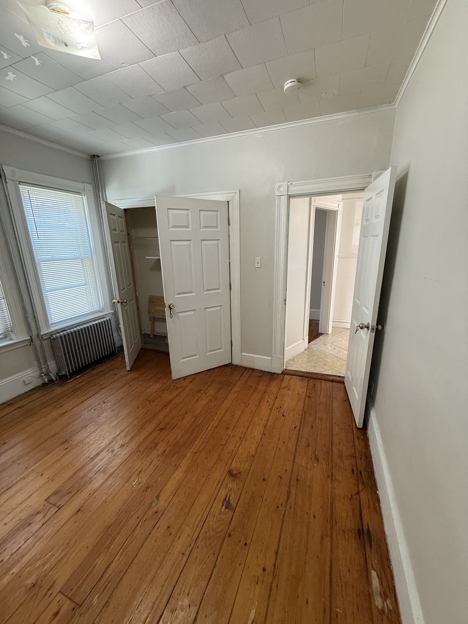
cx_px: 234
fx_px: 252
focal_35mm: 14
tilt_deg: -15.6
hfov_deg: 85.7
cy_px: 312
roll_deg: +2.0
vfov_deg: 102.1
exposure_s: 1/60
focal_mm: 2.22
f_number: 2.2
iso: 320
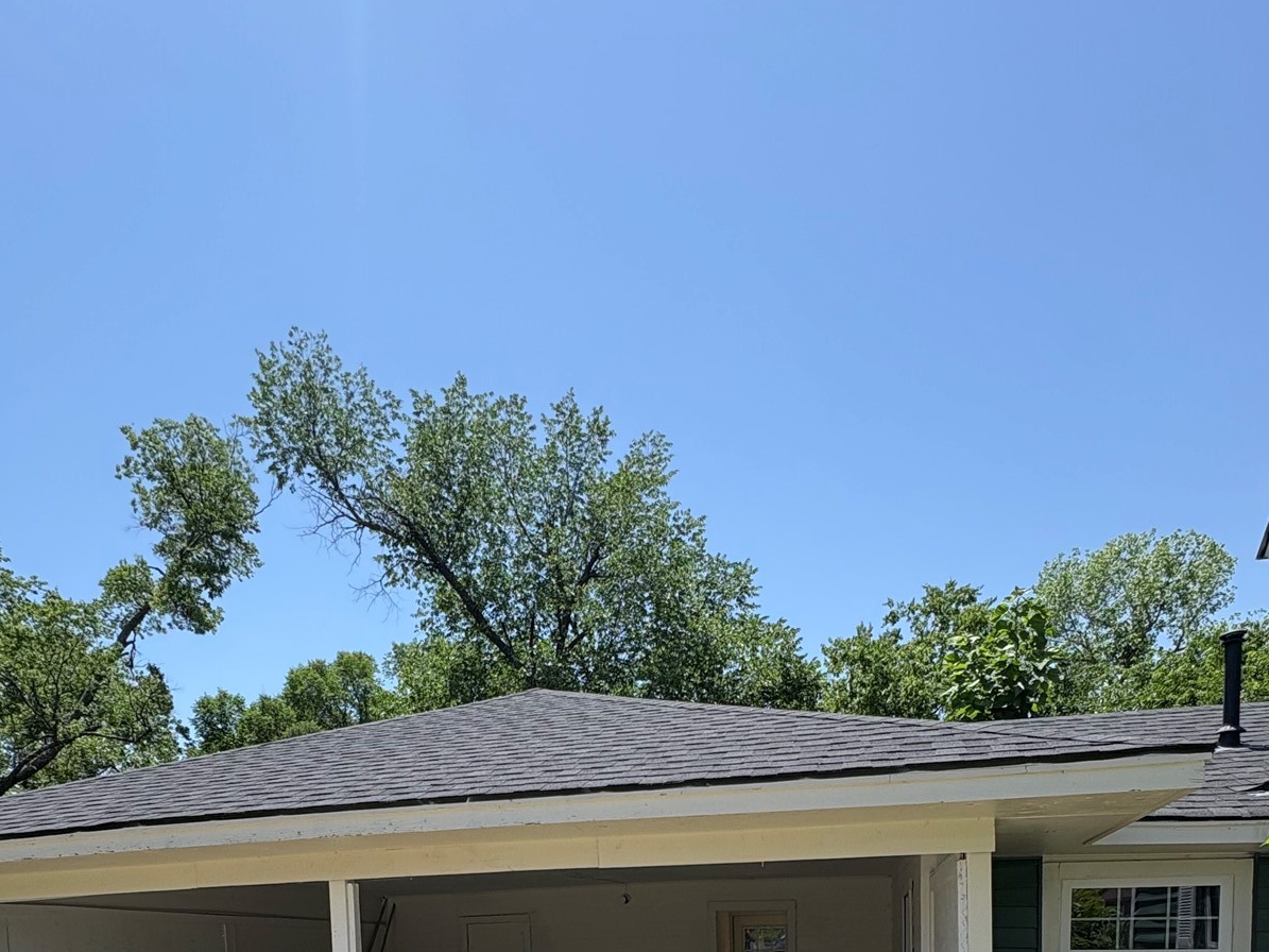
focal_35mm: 24
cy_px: 1007
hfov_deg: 71.6
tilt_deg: -2.6
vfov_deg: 45.3
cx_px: 615
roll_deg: +1.5
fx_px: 880
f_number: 2.2
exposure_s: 1/1178
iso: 40
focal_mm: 2.22
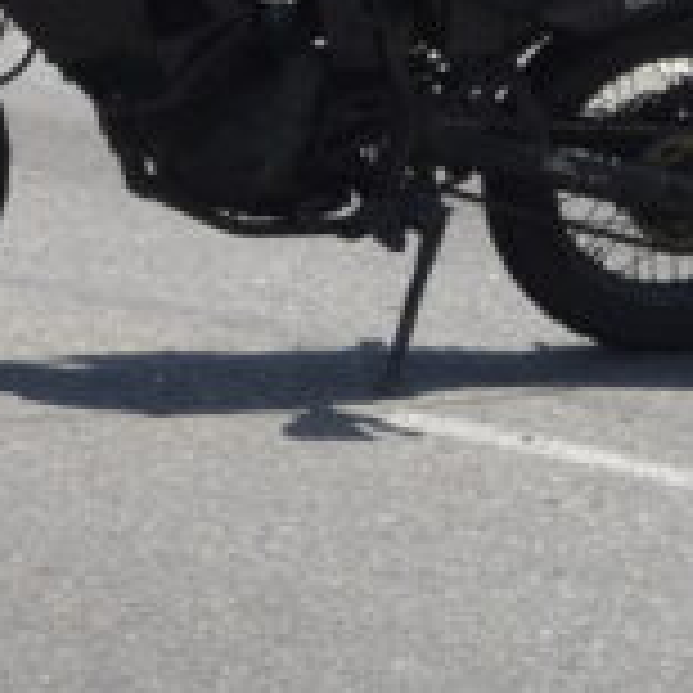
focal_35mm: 259
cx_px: -616
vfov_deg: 6.7
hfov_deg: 6.6
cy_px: -308
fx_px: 5864
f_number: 8
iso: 125
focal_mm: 45
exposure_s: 1/250
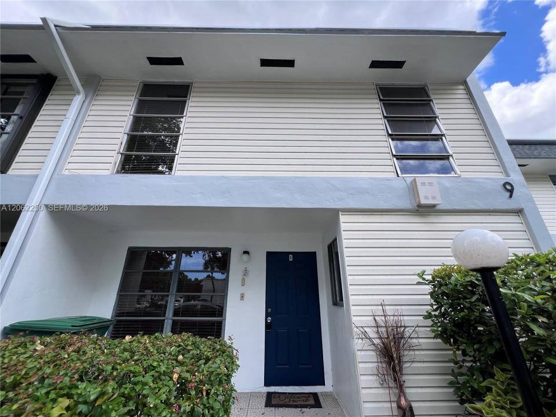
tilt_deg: +22.2
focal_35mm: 13
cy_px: 208
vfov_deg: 89.9
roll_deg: -0.1
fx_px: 209
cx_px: 278
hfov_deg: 106.2
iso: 32
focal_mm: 1.57
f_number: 1.8
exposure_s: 1/521
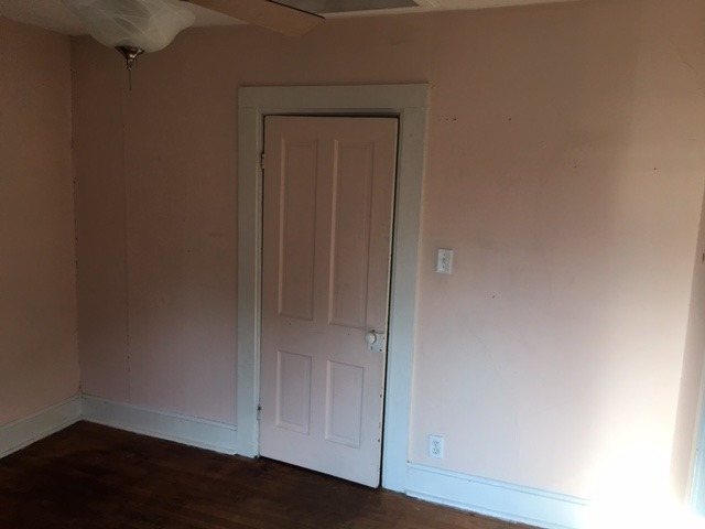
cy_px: 264
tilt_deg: -8.0
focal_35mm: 29
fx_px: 591
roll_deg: -0.6
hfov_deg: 61.7
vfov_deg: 48.2
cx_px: 352
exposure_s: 1/120
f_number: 2.2
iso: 40
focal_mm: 4.15
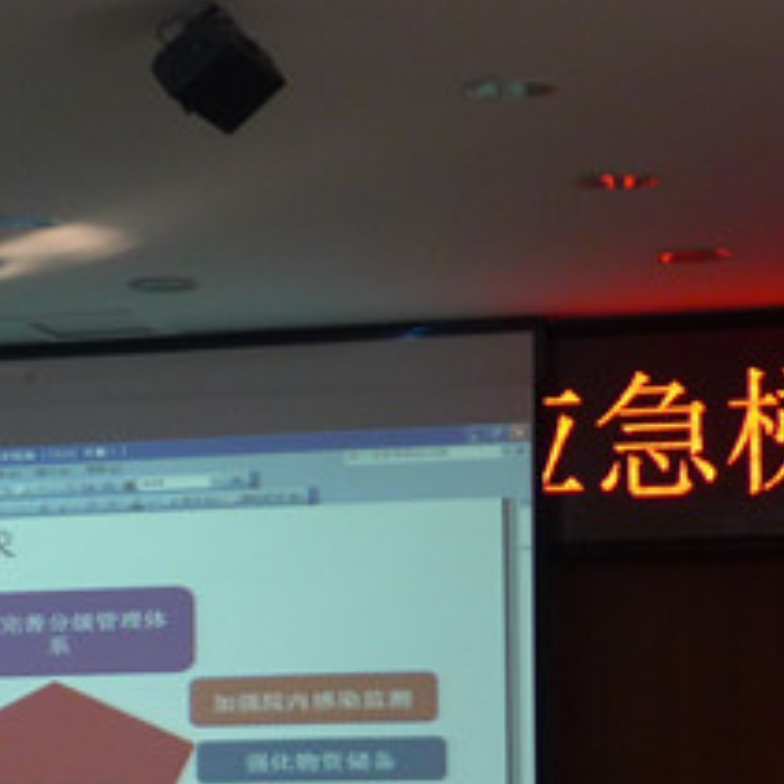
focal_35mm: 129
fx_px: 3305
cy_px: 619
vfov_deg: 13.5
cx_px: 323
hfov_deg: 13.5
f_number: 2.5
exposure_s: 1/80
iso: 200
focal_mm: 8.5
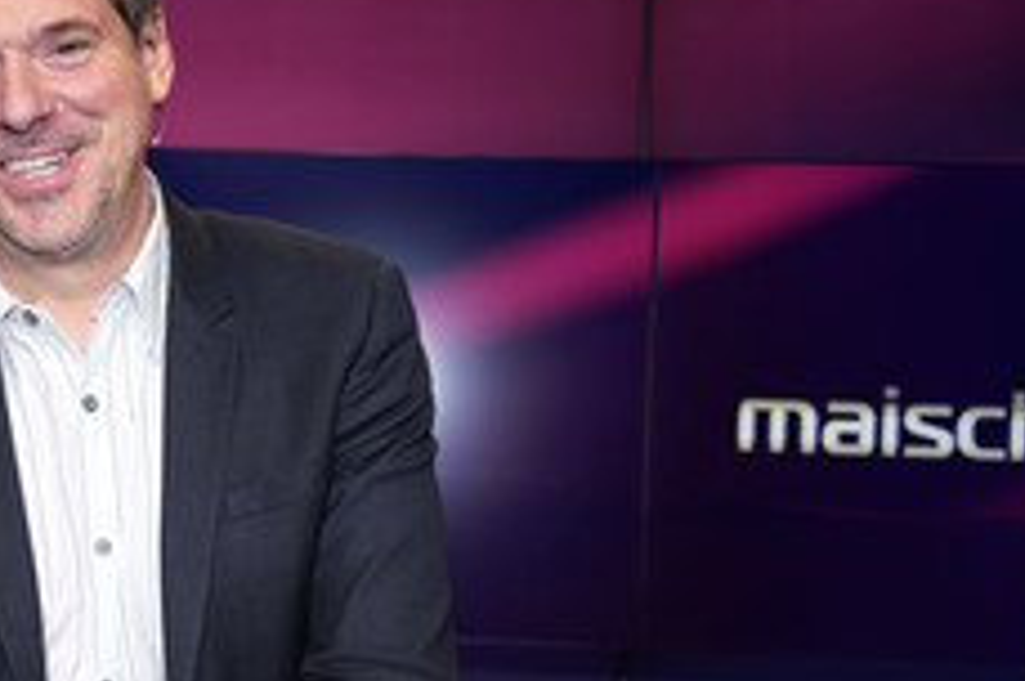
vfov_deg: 20.2
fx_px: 1905
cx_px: 132
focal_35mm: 67
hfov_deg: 29.1
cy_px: 461
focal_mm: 34
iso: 1600
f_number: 5
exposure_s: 1/160
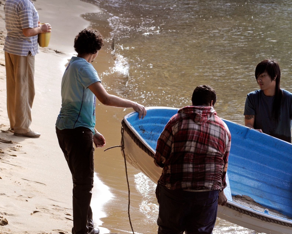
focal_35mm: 191
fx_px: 1651
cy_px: 135
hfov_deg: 10.1
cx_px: 199
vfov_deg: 8.1
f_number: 8
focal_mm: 80
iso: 200
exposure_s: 1/250
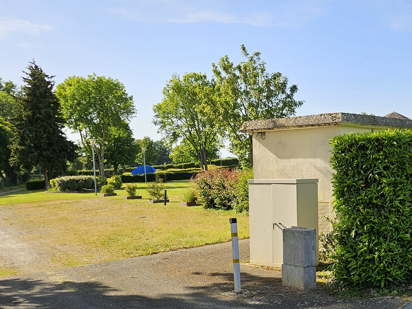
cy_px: 207
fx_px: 595
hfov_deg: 37.4
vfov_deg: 28.9
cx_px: 300
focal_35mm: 50
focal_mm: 5.4
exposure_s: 1/1343
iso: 25
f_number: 1.8
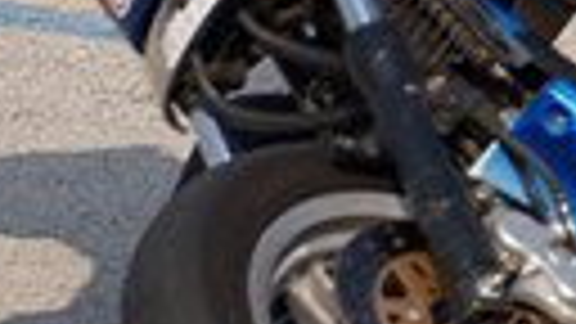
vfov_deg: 1.4
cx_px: 1368
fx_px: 13486
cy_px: -605
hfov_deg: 2.4
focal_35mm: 883
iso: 400
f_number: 6.3
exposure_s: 1/2000
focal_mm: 90
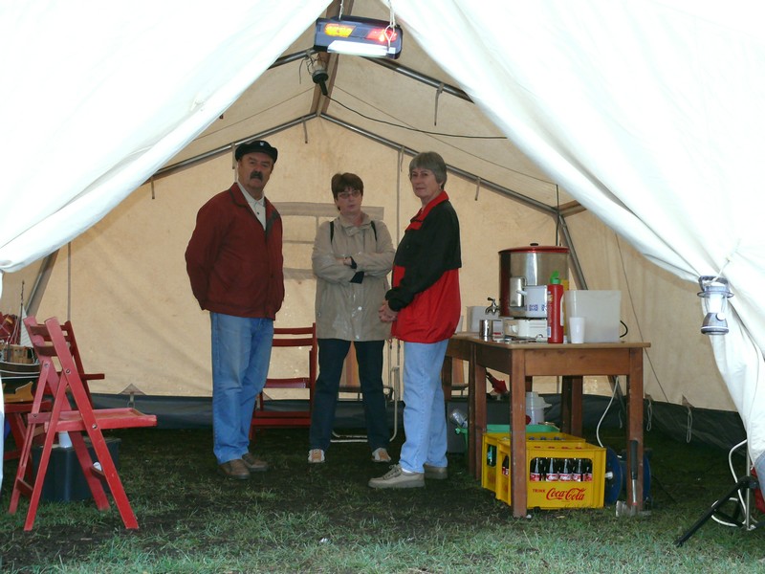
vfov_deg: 27.5
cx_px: 382
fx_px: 1171
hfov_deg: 36.2
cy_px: 287
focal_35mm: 53
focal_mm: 9.9
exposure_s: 1/50
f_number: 3.2
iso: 200
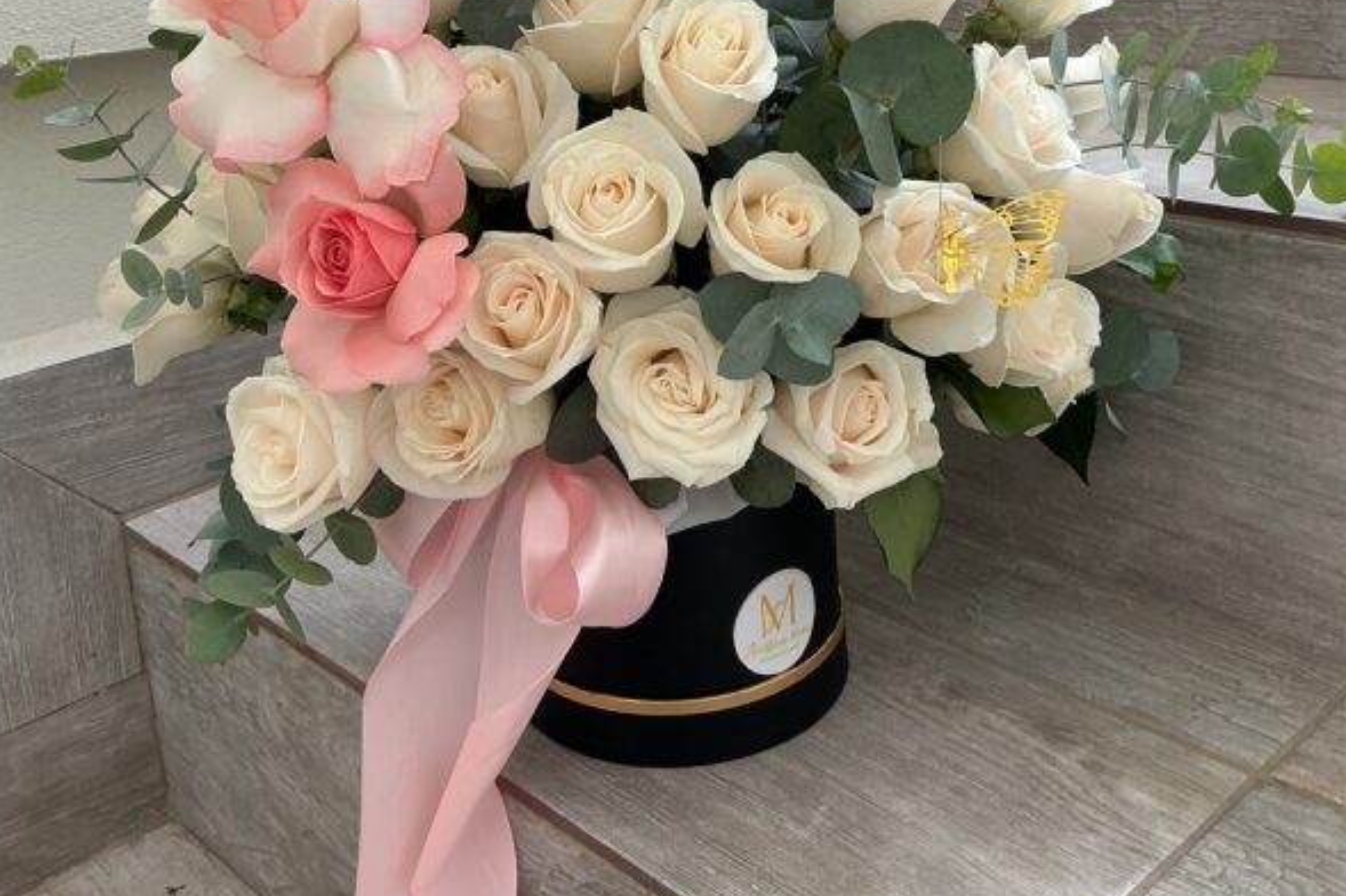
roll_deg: +1.6
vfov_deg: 31.8
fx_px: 1532
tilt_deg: -12.3
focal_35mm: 41
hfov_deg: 47.4
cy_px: 187
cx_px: 667
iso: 20
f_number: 1.8
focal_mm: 3
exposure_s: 1/120
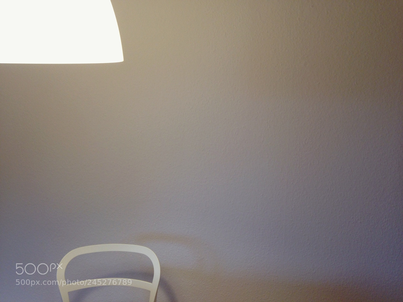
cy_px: 151
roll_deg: +0.6
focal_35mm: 33
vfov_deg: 42.9
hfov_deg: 55.4
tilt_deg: -12.8
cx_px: 202
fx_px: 384
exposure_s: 1/20
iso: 64
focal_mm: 4.12
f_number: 2.4
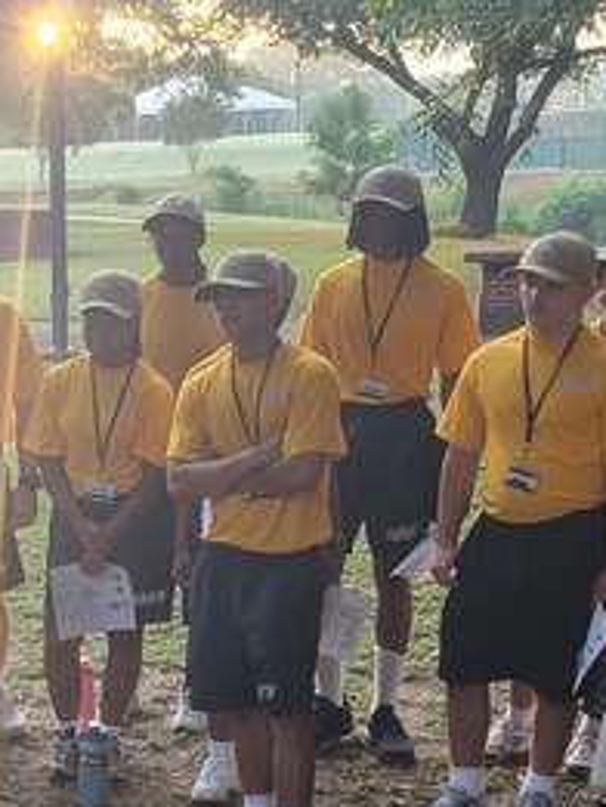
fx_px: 2379
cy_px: 690
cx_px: -278
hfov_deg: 13.7
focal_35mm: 102
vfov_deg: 19.0
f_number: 1.8
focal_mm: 5.4
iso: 80
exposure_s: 1/120
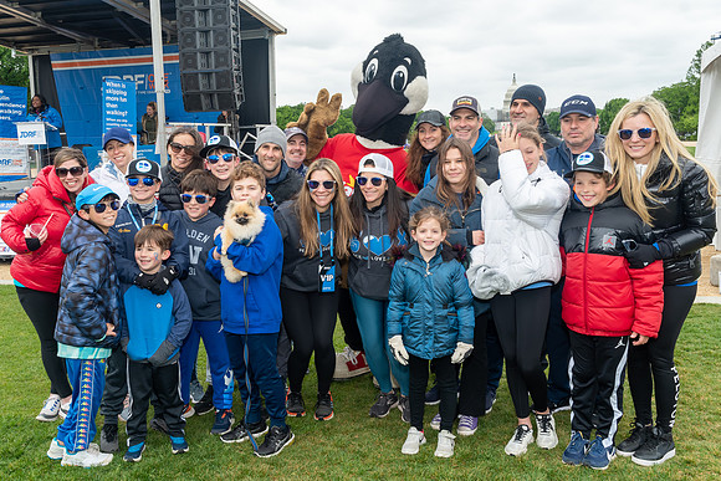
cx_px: 319
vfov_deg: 39.5
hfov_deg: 56.5
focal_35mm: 33
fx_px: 669
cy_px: 213
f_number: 7.1
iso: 250
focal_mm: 20
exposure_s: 1/250
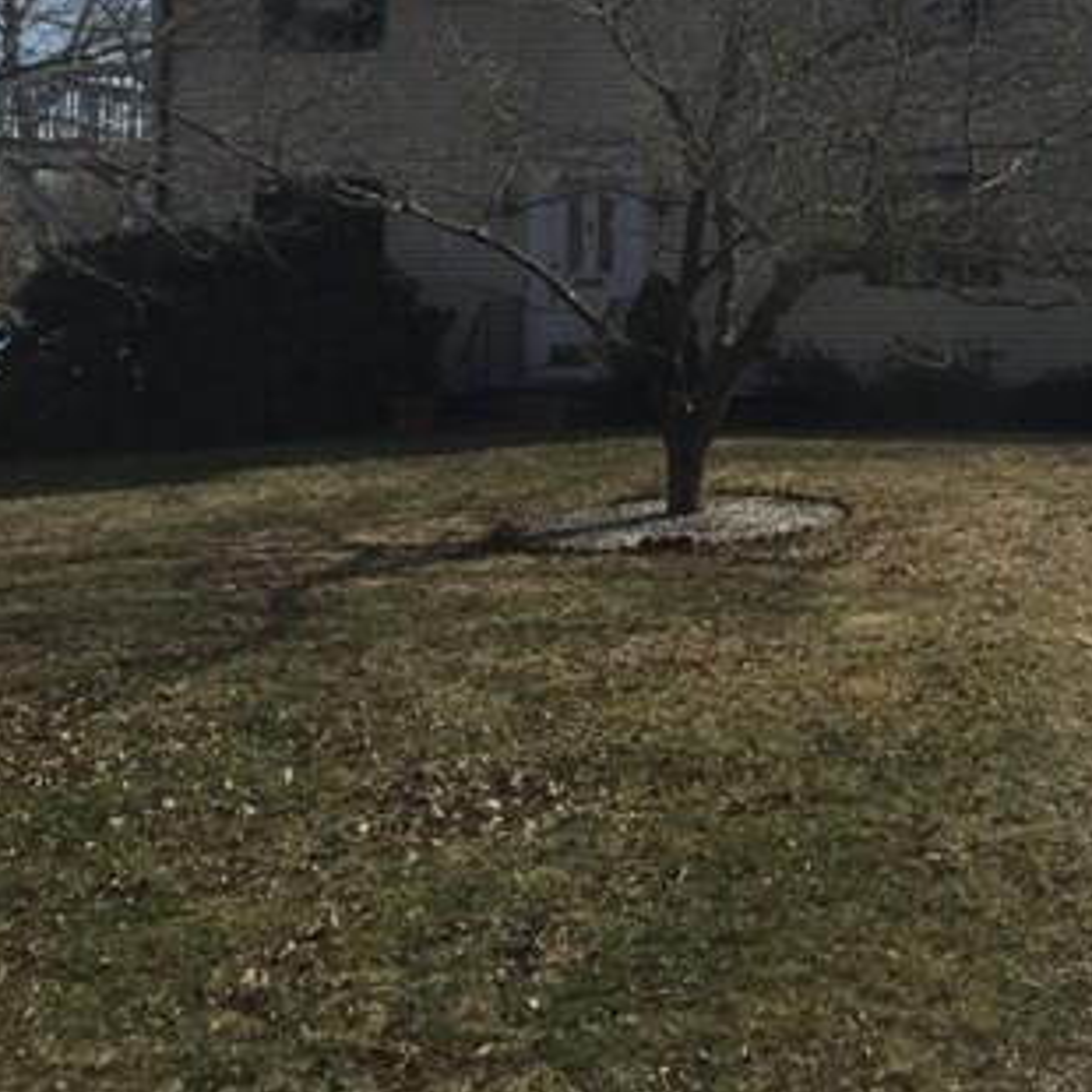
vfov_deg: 31.5
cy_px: 250
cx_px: 1110
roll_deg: -0.2
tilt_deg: +2.3
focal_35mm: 53
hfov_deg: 29.9
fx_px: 1892
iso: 32
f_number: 2.2
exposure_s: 1/2475
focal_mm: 4.15
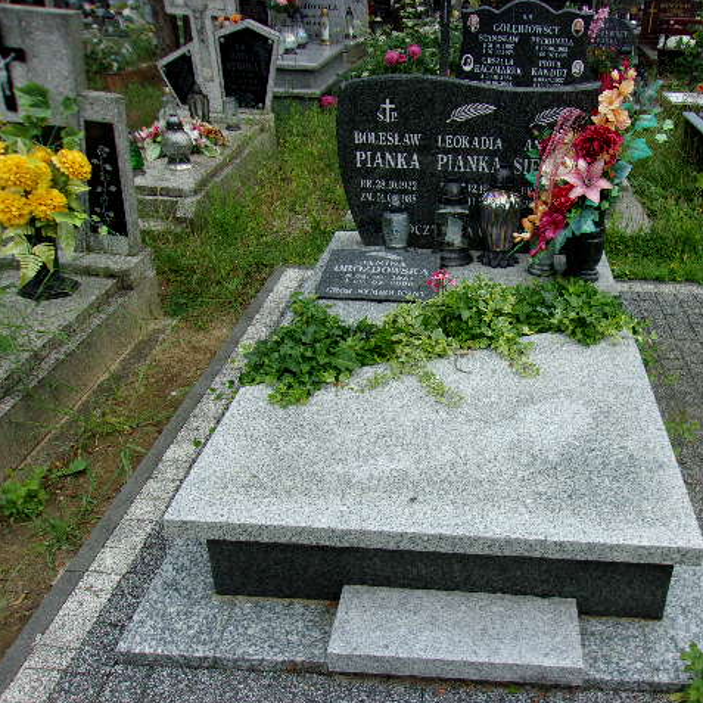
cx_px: 469
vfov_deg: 51.1
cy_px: 351
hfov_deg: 50.2
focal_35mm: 32
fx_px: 735
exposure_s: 1/400
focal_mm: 4.9
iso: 80
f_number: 3
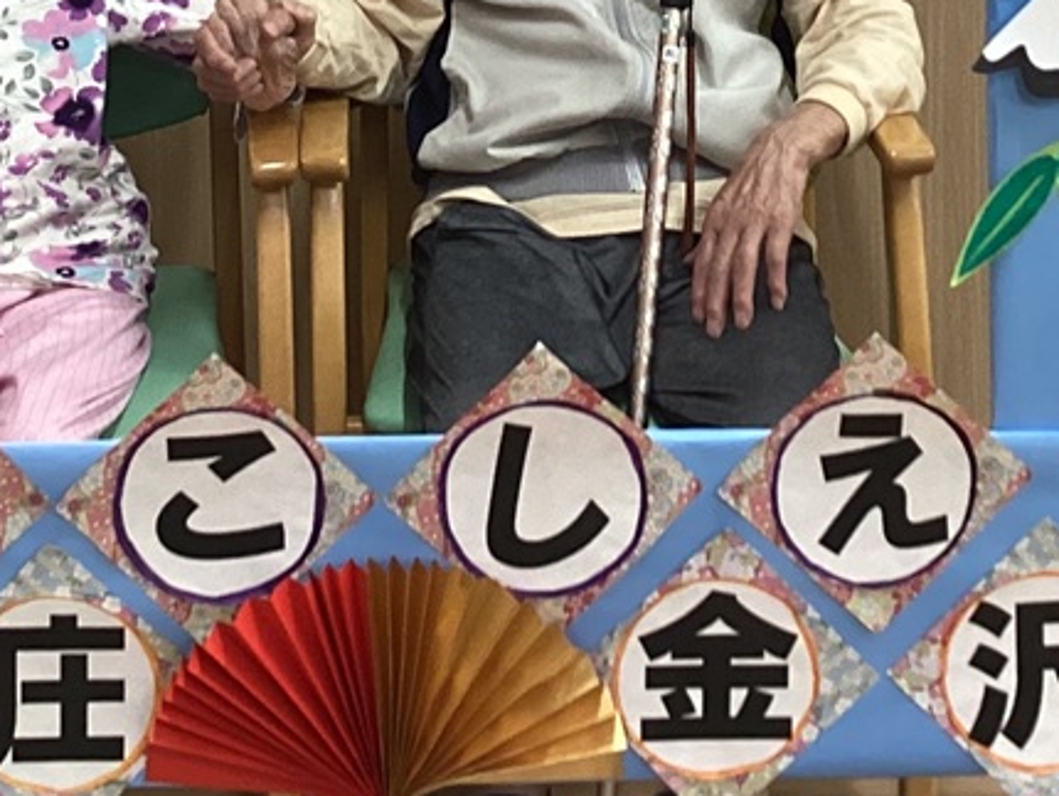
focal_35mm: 94
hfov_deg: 20.8
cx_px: 341
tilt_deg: -5.4
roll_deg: +0.1
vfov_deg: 14.8
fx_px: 2877
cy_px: -329
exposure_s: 1/50
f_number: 2.4
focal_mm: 3.3
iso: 100
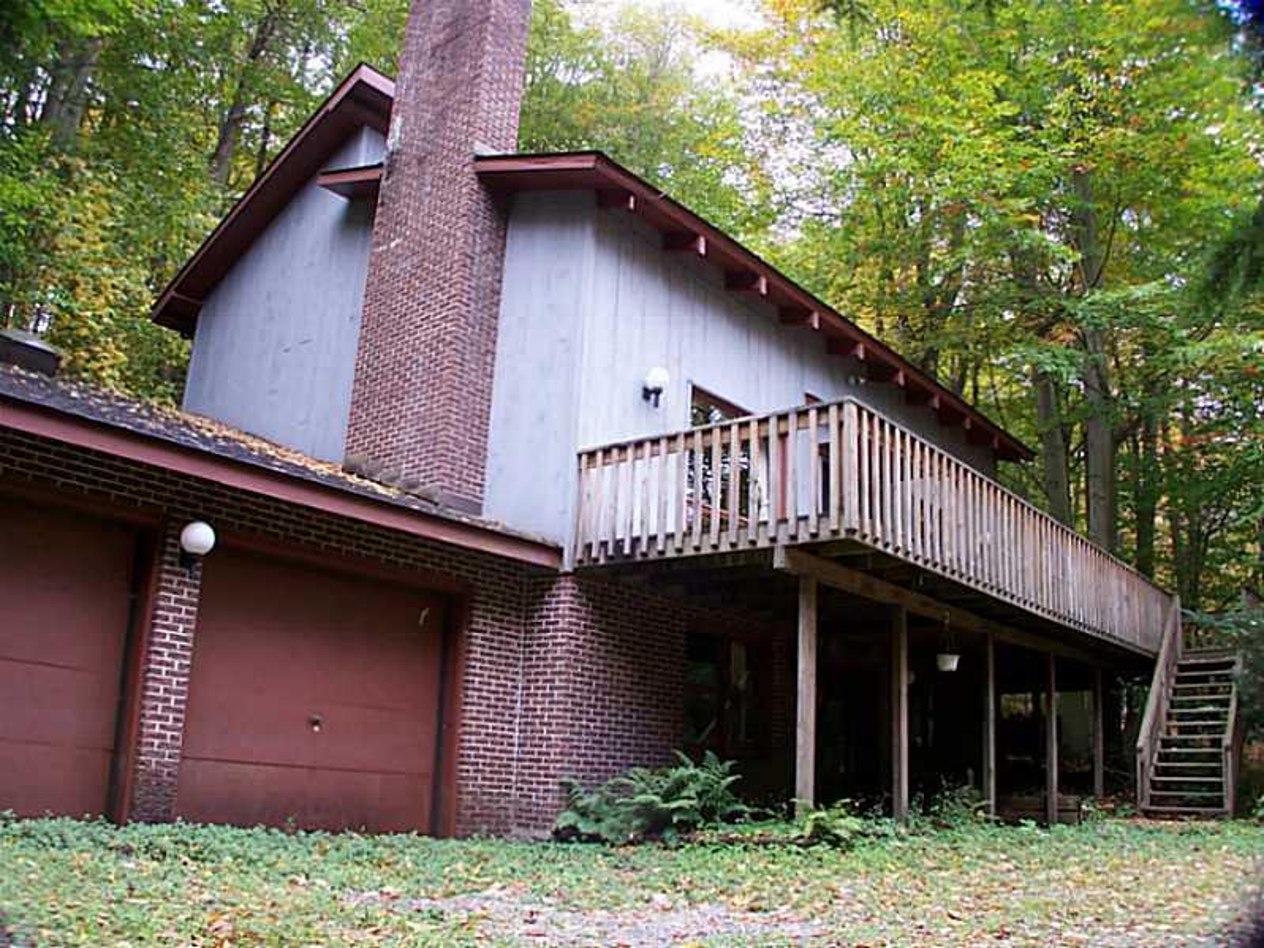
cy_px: 474
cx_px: 632
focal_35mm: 38
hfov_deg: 49.0
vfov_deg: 37.7
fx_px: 1387
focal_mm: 6.3
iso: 80
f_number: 2.8
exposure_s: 1/60
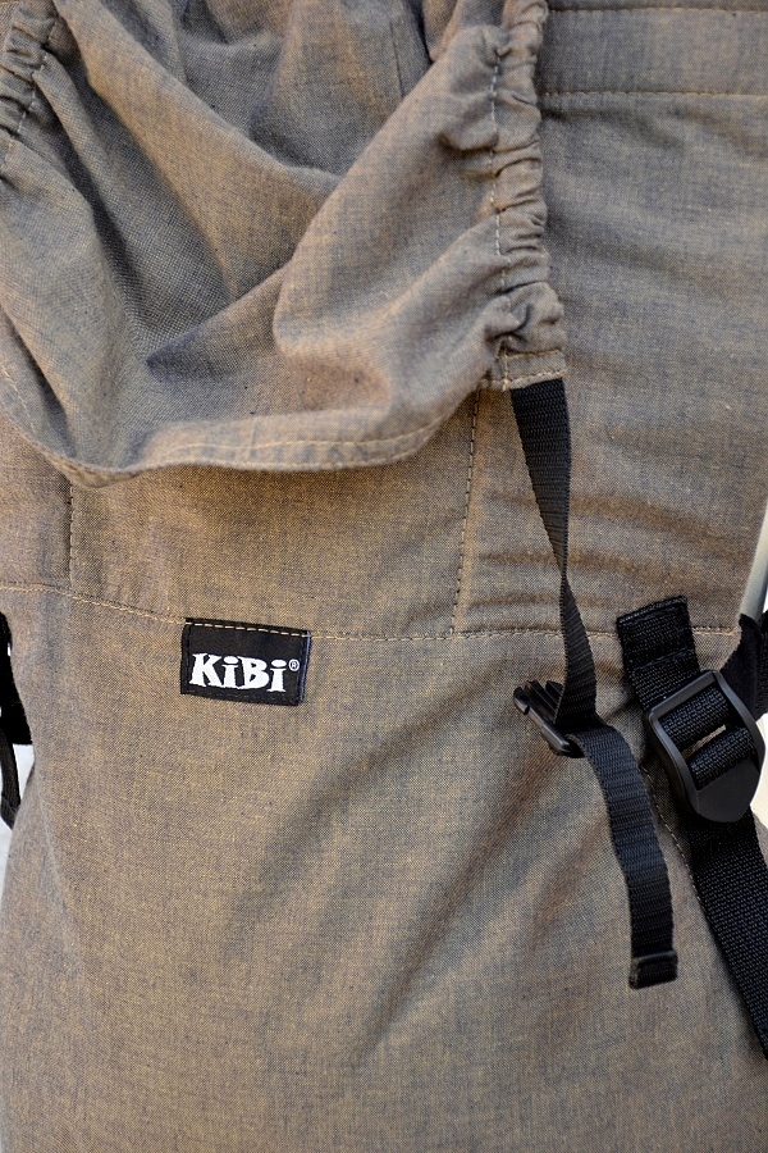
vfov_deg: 19.5
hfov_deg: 13.0
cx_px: 384
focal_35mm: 105
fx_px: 3360
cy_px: 576
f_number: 5.3
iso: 100
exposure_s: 1/30
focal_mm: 70
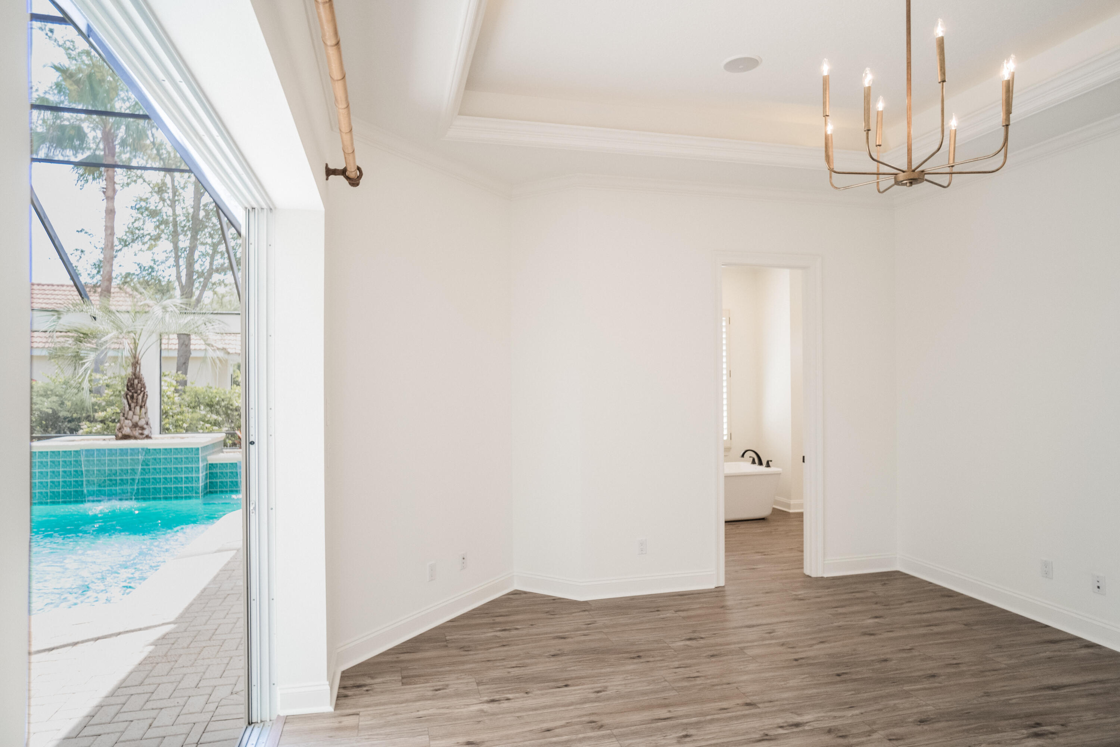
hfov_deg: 84.0
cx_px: 560
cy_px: 374
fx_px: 622
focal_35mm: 20
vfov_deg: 61.9
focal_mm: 20
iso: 4000
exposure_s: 1/200
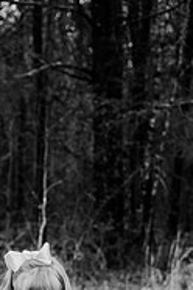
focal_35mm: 140
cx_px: 33
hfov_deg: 9.8
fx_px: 1126
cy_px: 345
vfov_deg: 14.2
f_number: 4
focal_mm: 58
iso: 800
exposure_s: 1/800
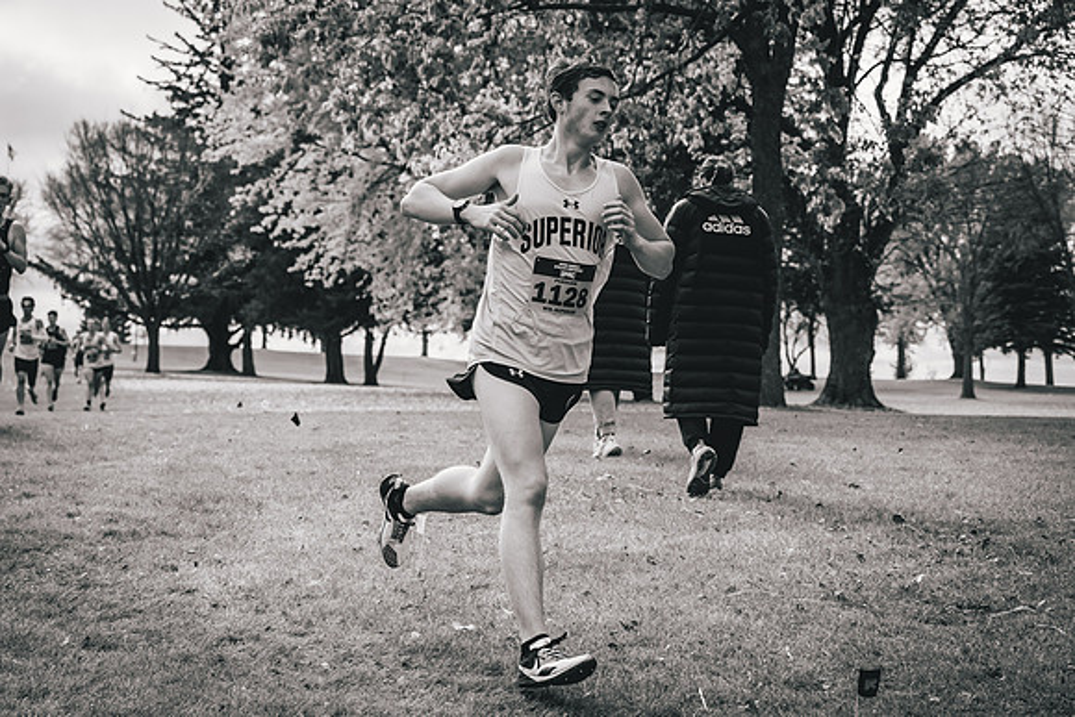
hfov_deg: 26.0
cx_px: 538
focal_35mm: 78
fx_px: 2330
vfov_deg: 17.5
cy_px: 358
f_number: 6.3
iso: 400
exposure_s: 1/1250
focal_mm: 78
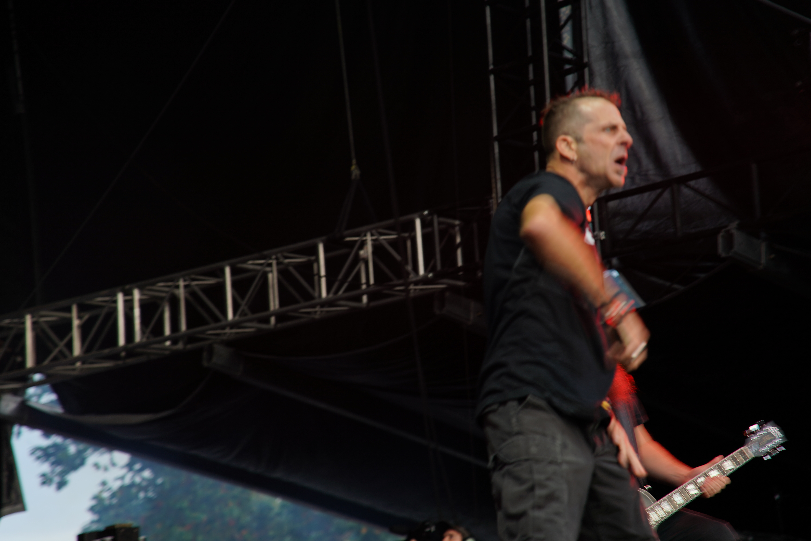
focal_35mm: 105
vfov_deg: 13.0
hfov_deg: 19.5
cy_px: 270
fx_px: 2365
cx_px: 406
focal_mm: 105
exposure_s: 1/40
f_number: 4.5
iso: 100
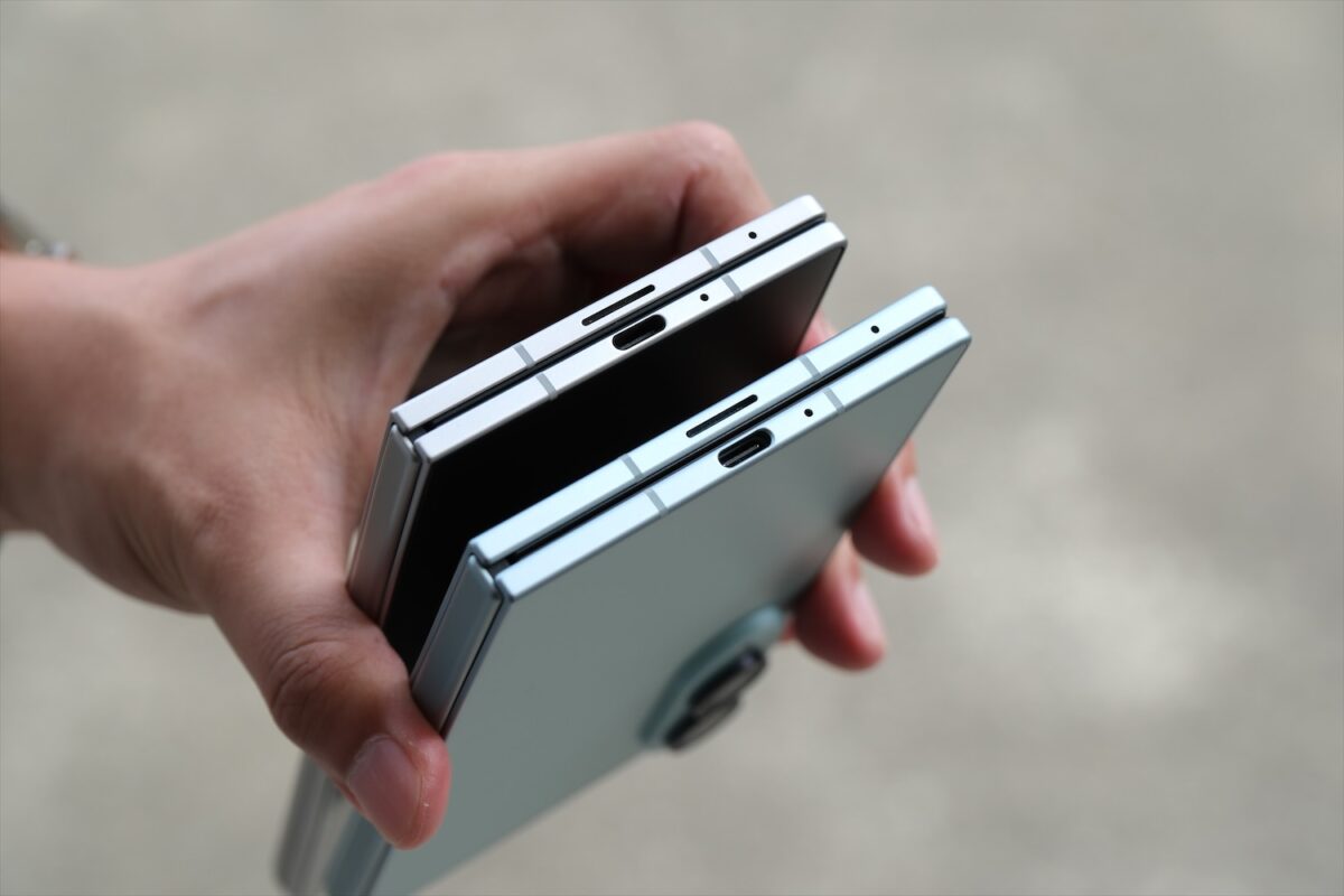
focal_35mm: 83
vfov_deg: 16.5
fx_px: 3098
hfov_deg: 24.5
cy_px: 448
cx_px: 672
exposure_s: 1/340
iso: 160
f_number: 5
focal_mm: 55
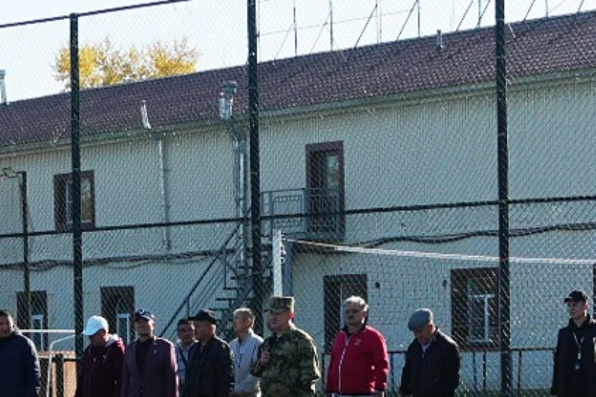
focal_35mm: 48
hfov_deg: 40.0
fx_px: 794
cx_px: 147
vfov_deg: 27.8
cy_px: 285
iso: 100
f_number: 5
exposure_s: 1/400
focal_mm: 18
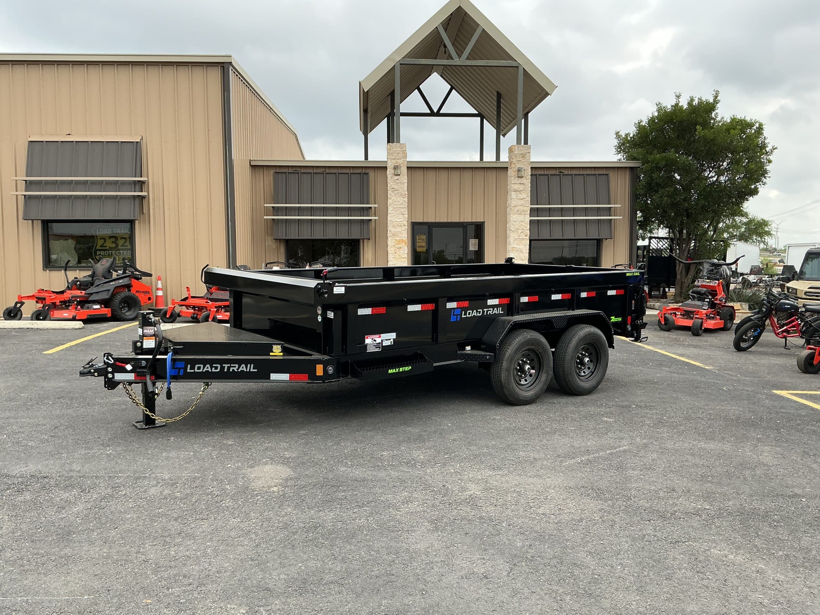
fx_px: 687
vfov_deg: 48.2
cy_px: 308
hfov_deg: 61.7
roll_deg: +1.8
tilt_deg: -2.8
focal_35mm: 29
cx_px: 410
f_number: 1.8
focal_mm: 3
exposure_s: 1/509
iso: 25
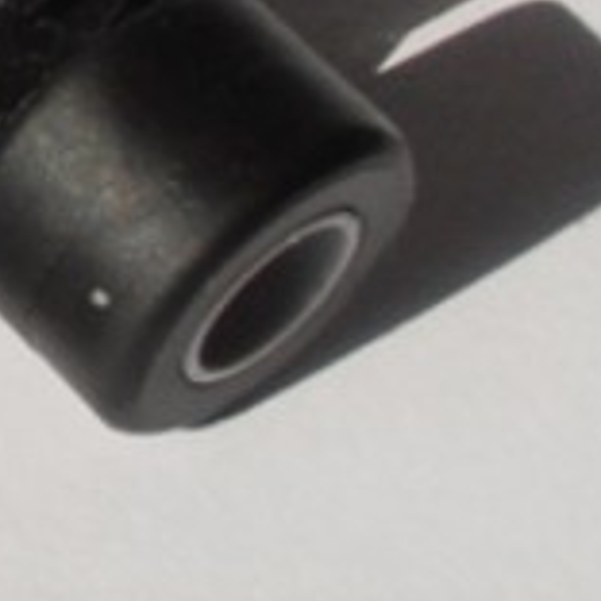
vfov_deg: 9.0
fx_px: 3712
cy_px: -368
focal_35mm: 189
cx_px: -848
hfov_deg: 8.5
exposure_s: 1/640
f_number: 3.9
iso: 80
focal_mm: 6.61
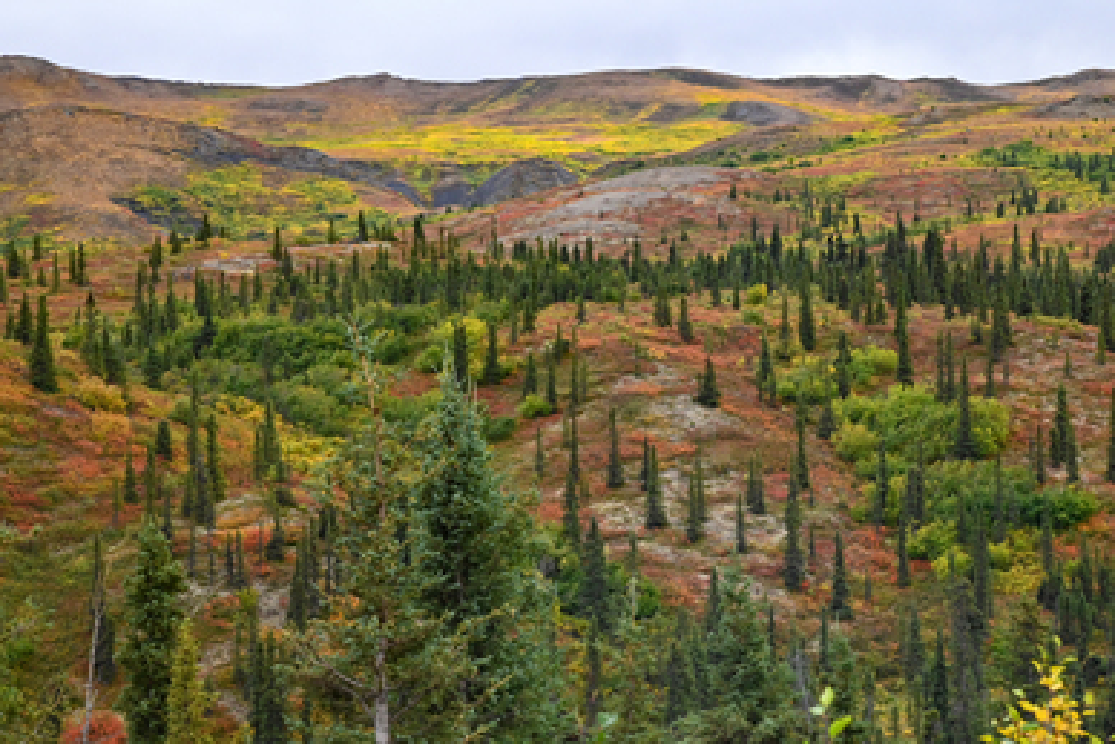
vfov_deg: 13.5
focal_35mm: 101
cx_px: 721
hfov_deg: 20.2
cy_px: 481
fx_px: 3129
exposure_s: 1/500
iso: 1600
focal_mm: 70
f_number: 8
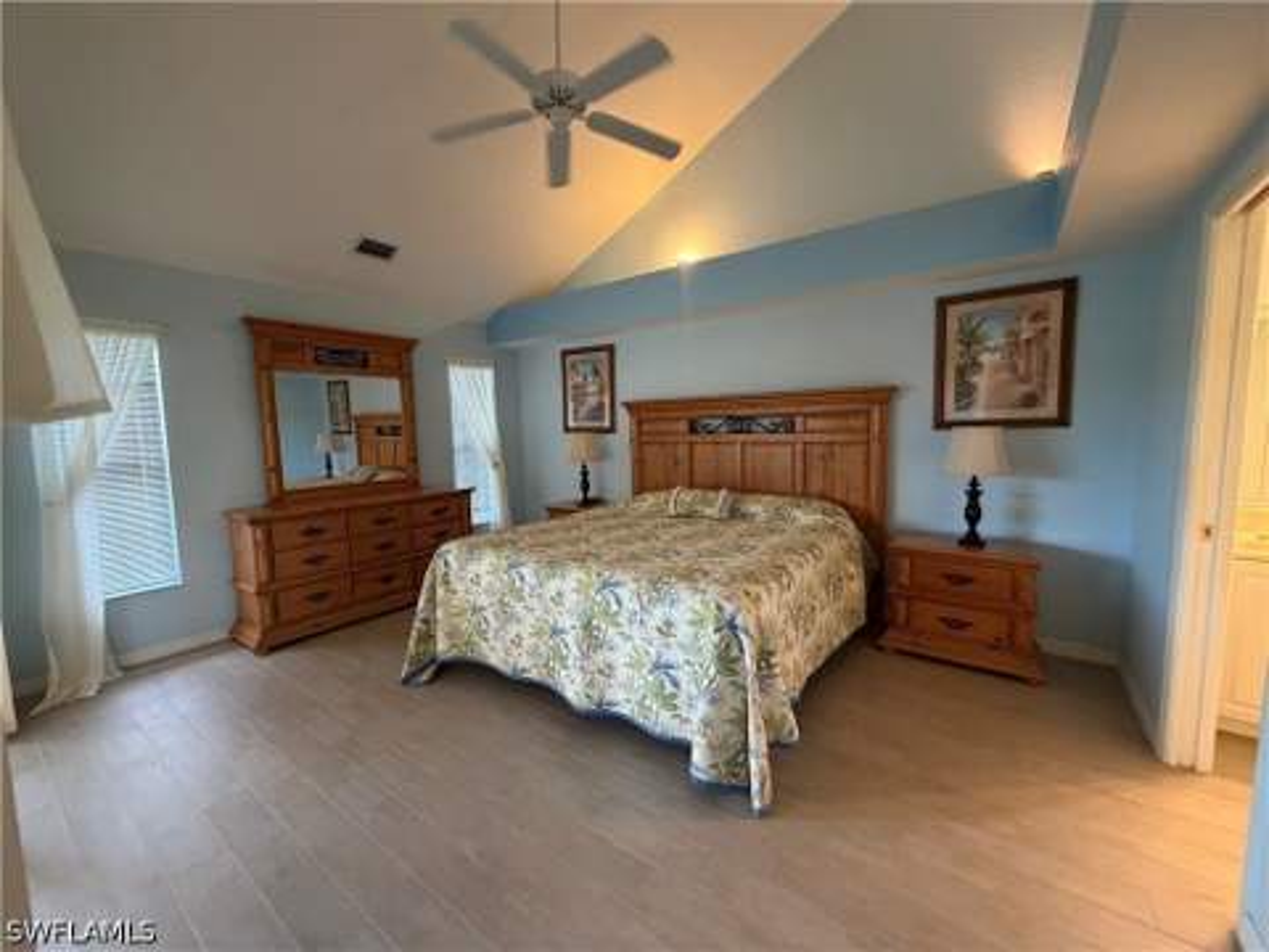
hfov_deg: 102.1
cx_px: 634
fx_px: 513
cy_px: 476
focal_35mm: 14
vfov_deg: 85.7
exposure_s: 1/60
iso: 400
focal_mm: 2.22
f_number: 2.2
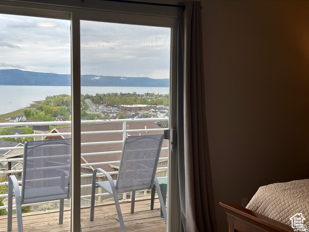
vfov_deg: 30.3
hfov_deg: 39.7
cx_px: 154
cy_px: 116
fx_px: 428
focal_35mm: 48
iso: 64
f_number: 1.78
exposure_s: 1/773
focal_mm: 6.86
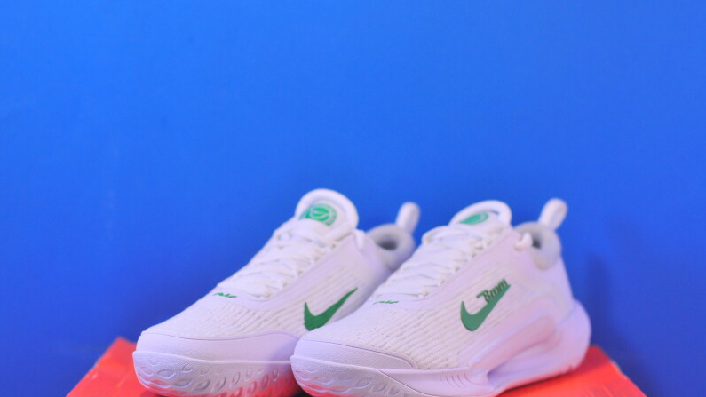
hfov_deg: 26.9
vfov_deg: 15.3
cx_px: 354
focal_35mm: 79
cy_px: 225
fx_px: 1479
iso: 250
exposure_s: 1/320
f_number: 2.5
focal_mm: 50
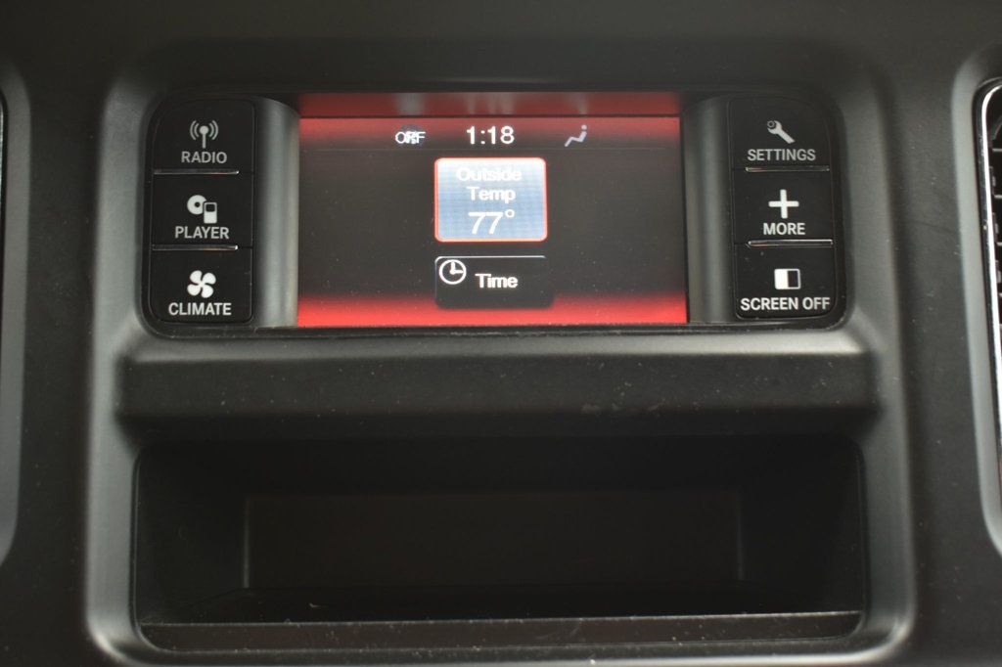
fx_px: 1419
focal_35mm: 51
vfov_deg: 26.5
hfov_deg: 38.9
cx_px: 501
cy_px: 334
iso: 560
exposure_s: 1/15
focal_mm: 34
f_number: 6.3
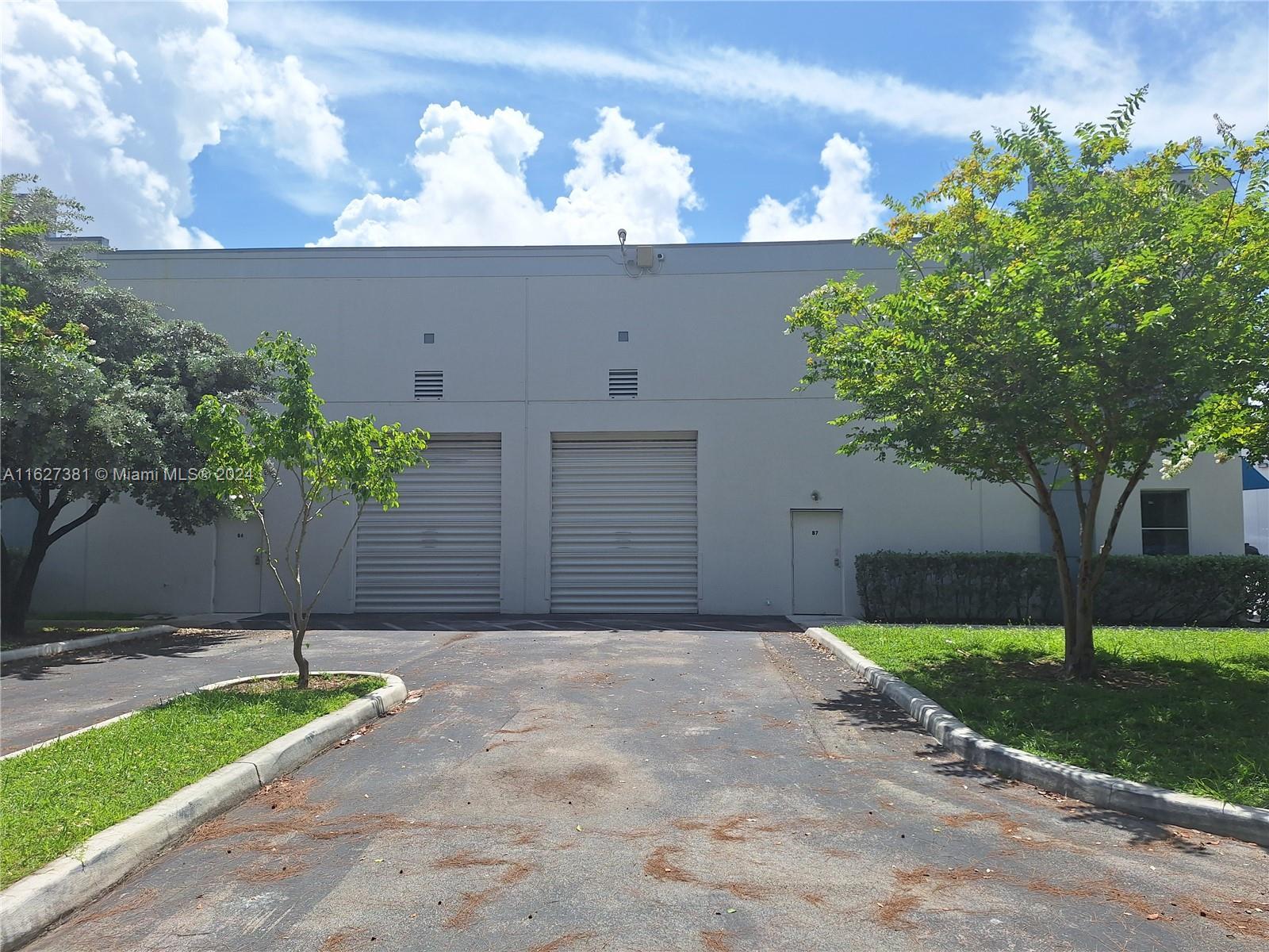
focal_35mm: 23
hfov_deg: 73.9
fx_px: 843
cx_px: 634
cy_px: 476
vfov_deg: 58.9
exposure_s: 1/4525
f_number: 1.8
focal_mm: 5.54
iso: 40
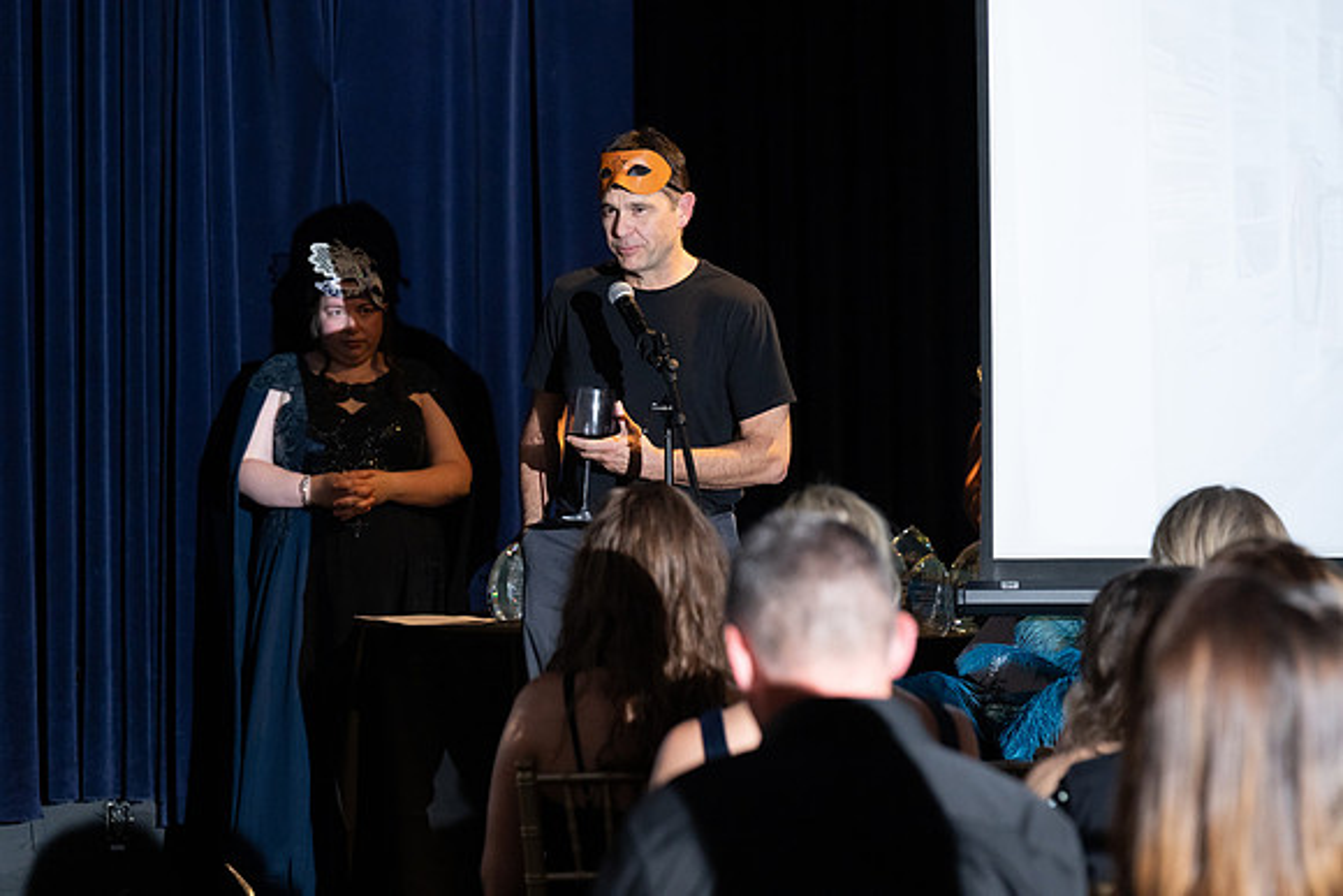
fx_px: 5597
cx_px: 672
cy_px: 448
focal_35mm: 150
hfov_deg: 13.7
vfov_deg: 9.2
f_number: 5
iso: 2500
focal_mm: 150
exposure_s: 1/200
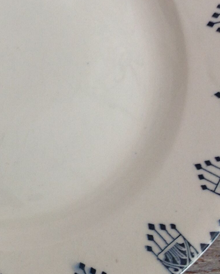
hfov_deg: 16.0
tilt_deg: -73.5
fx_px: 757
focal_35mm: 93
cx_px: -35
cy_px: 64
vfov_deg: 20.4
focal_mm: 4.28
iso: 64
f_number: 2.4
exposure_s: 1/15
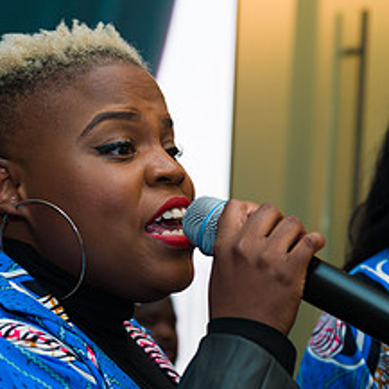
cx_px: 271
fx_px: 1157
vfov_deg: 18.9
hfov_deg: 19.0
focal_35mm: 91
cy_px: 323
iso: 400
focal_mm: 40
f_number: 4
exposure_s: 1/200
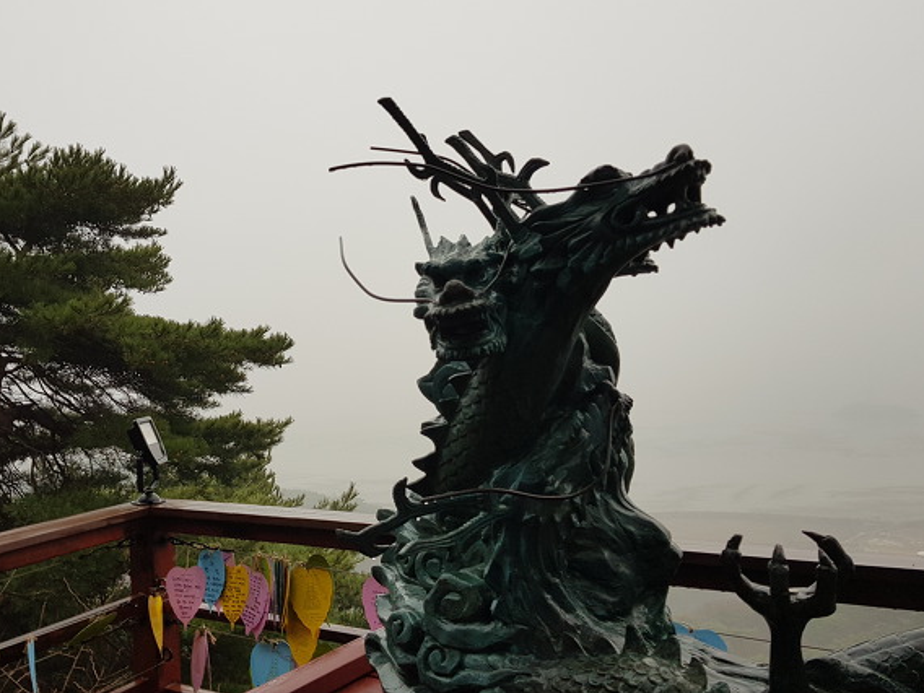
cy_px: 342
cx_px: 320
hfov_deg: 51.8
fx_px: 934
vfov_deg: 40.7
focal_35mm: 35
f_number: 1.7
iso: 40
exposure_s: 1/117
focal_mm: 4.3
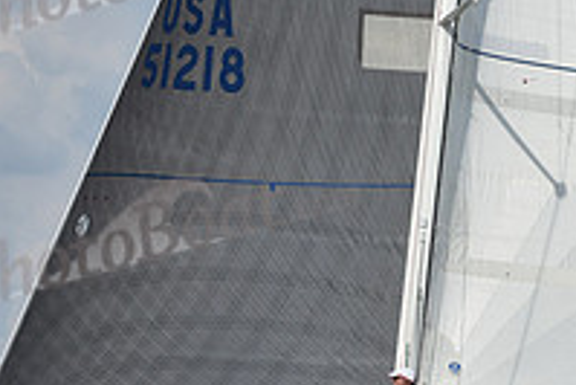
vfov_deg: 3.6
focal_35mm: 378
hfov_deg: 5.4
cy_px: 346
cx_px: 512
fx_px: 6052
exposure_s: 1/1250
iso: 320
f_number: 11
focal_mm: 130
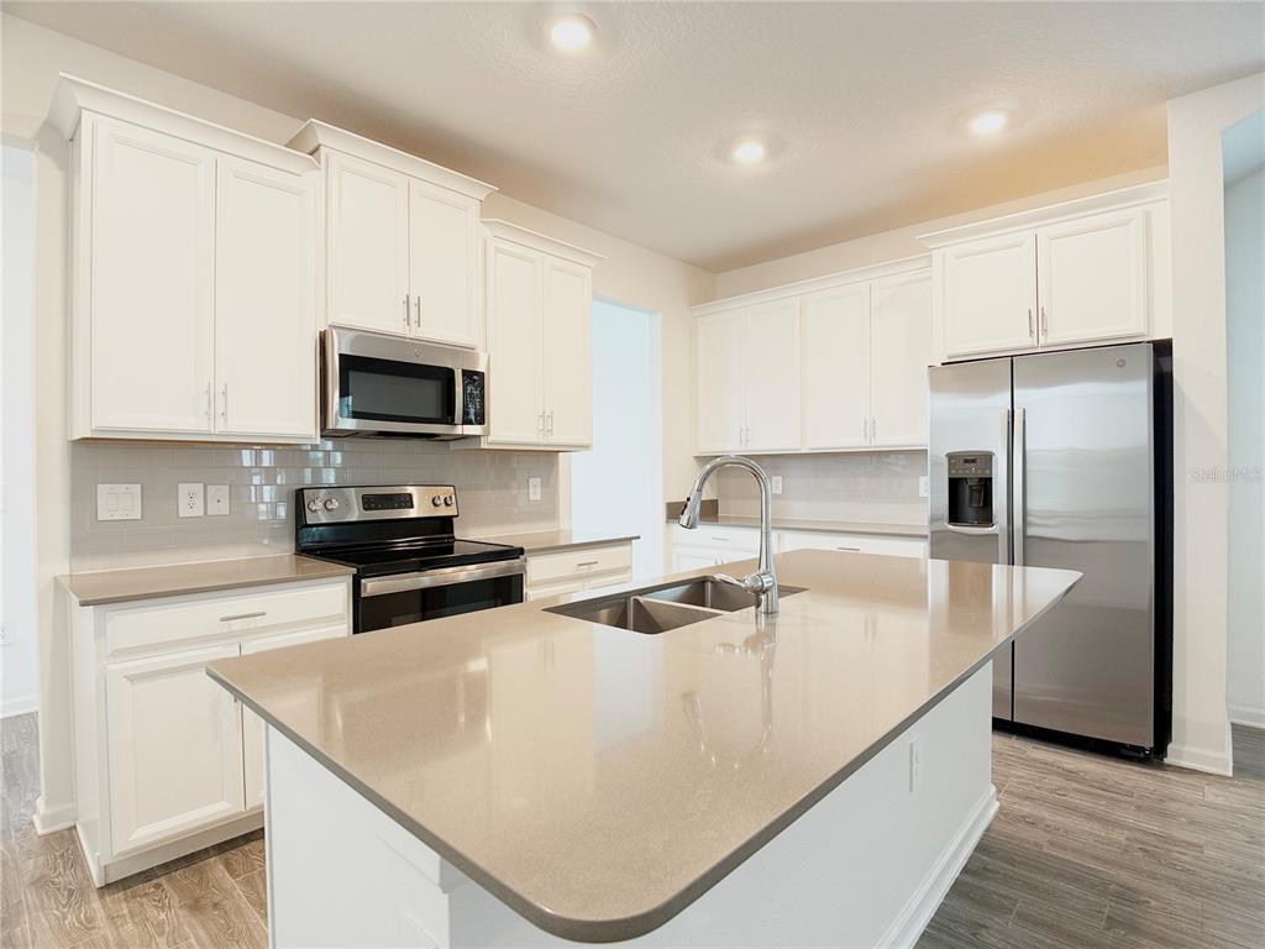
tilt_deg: -0.2
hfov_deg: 71.6
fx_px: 877
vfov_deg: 56.8
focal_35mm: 24
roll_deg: +0.2
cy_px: 474
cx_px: 632
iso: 100
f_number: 1.78
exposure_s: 1/60
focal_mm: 6.76
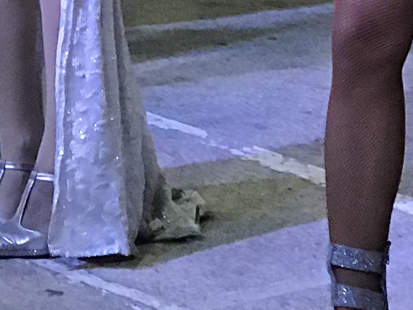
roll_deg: +0.6
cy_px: -489
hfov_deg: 6.6
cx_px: -77
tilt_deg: -5.6
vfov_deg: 4.8
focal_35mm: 299
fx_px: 3566
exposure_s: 1/50
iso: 200
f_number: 2.8
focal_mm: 6.6
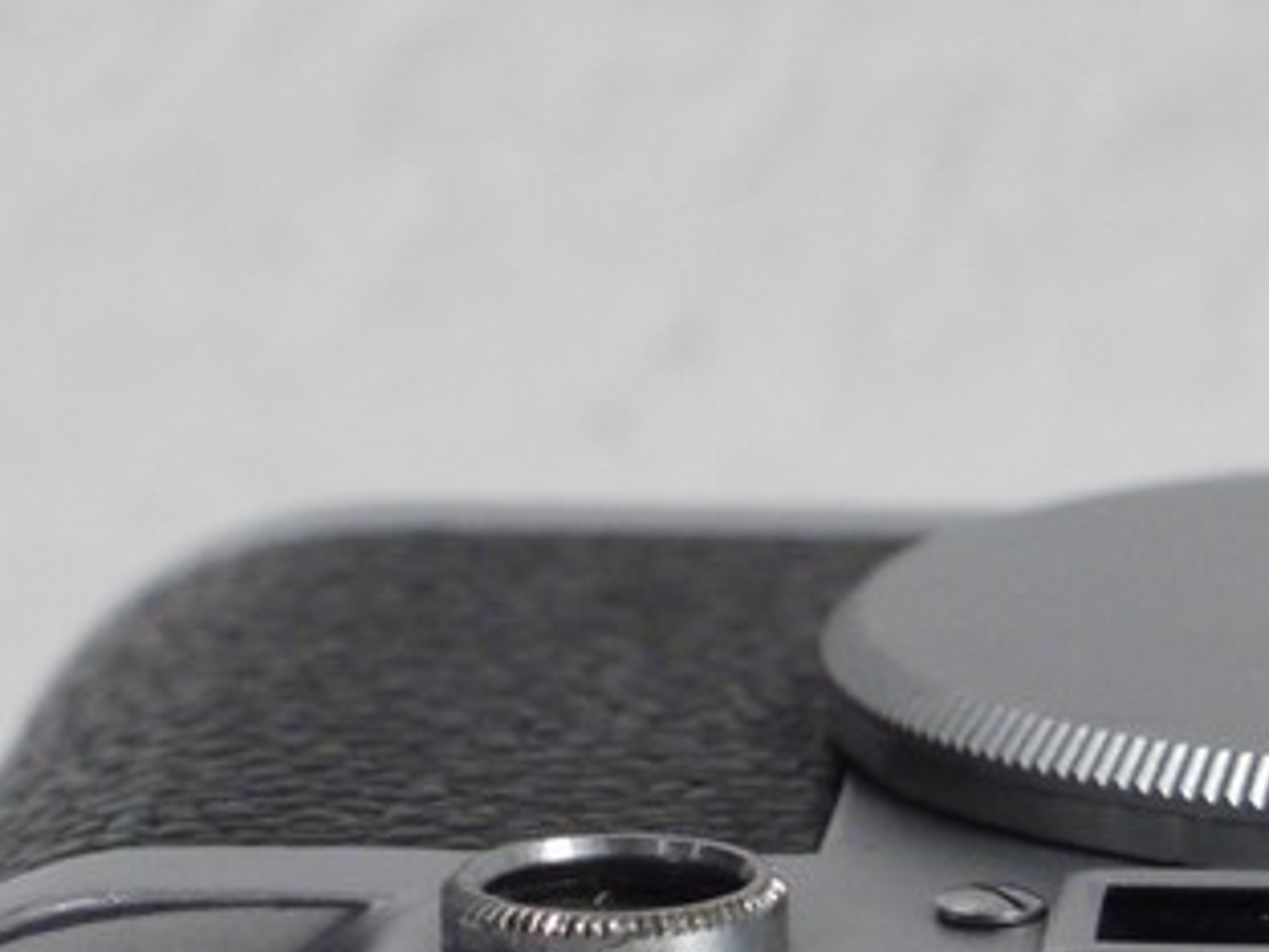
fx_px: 11291
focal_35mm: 308
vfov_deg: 4.8
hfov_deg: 6.4
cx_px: 1822
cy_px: 1090
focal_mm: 40
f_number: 6.3
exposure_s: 1/15
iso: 800
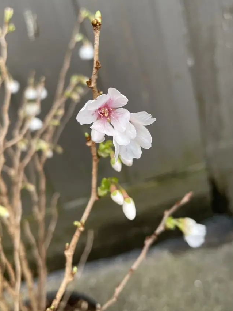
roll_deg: +18.2
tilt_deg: -26.3
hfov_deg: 42.9
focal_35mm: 33
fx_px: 296
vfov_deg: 55.3
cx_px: 105
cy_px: 142
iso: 125
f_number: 1.6
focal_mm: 4.2
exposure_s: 1/121
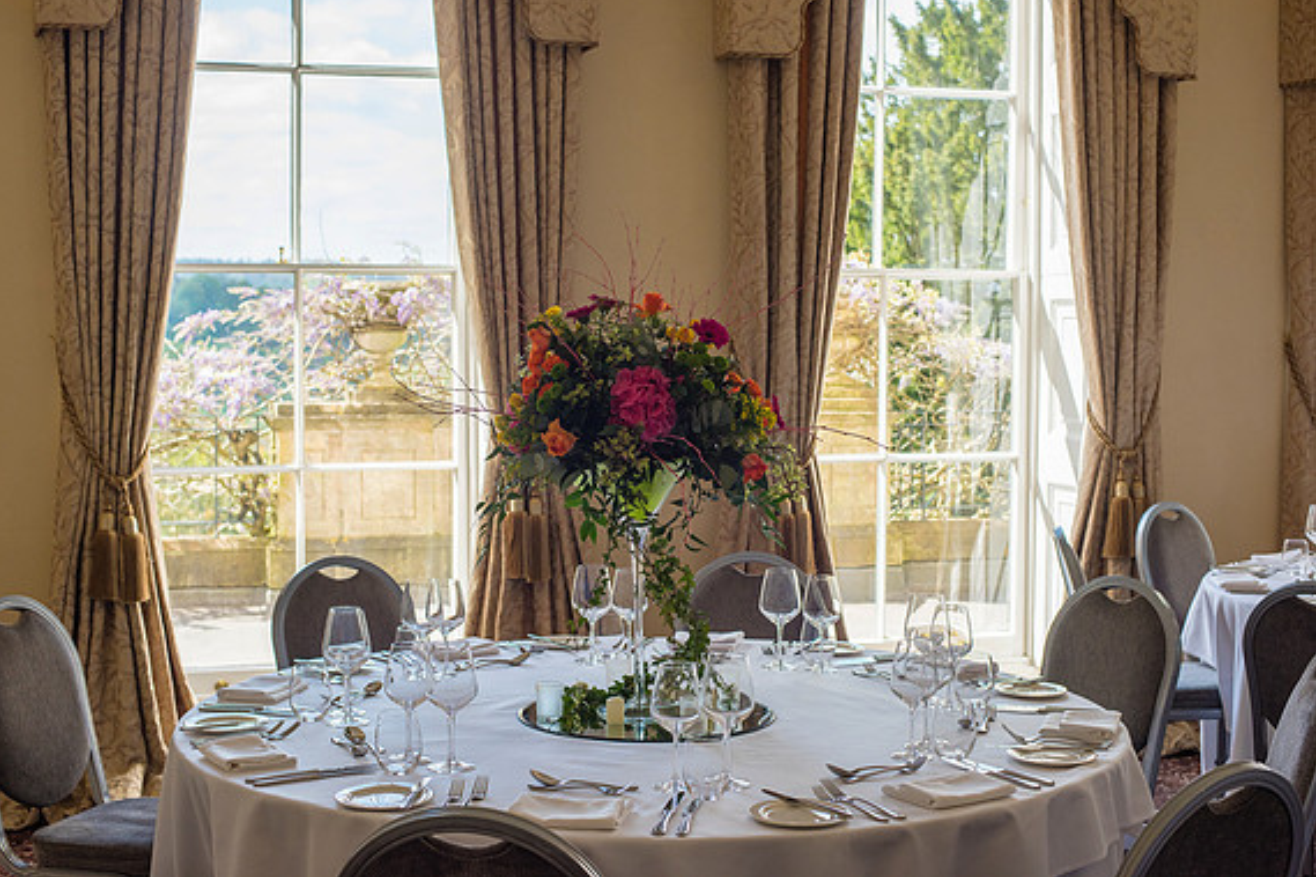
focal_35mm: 51
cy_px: 434
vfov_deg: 26.5
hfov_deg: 38.9
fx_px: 1864
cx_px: 648
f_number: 6.3
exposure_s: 1/640
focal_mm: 50
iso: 400
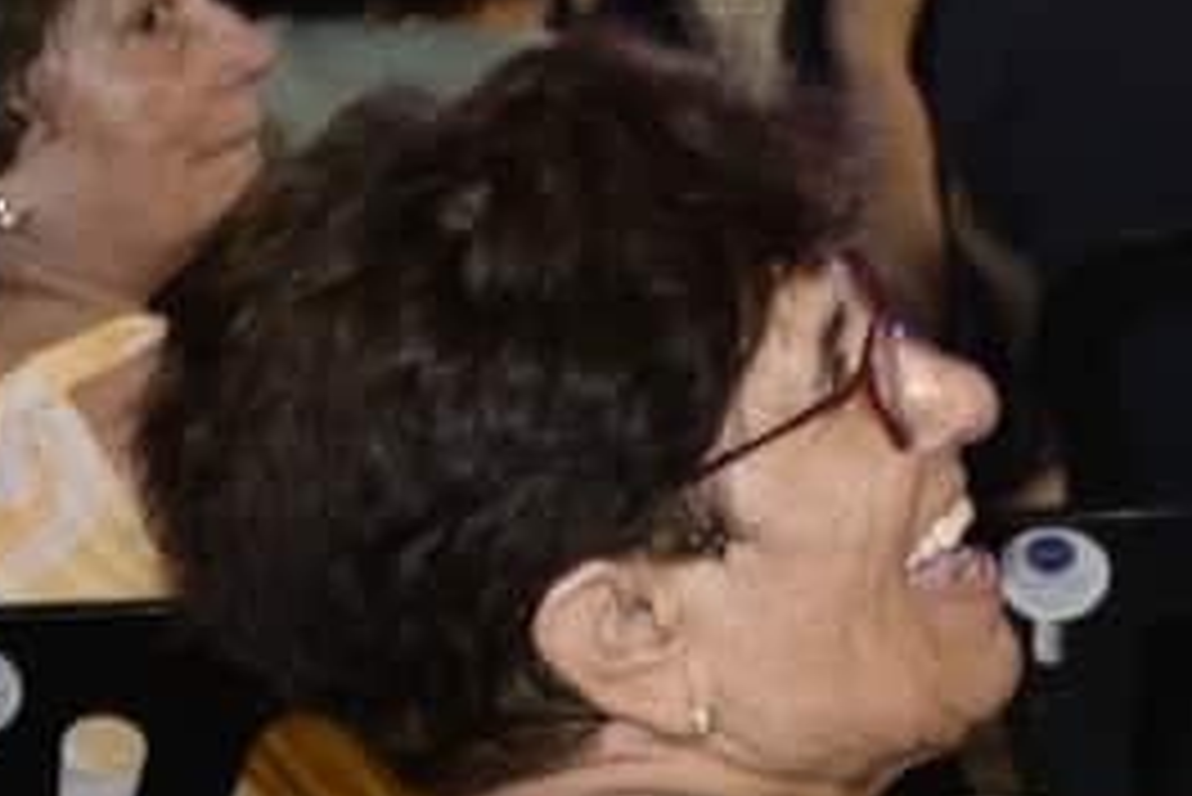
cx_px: 2568
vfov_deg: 8.0
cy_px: -184
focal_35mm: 171
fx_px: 5665
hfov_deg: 10.7
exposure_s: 1/200
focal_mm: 28
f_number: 2.8
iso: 2500
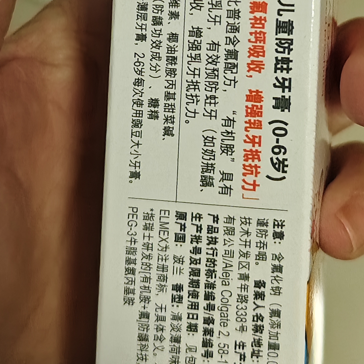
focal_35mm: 71
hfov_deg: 24.3
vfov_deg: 23.2
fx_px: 845
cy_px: -7
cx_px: 229
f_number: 1.88
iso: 3937
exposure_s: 1/242
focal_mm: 5.56
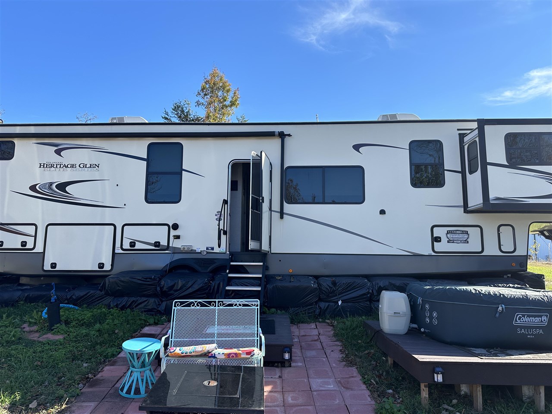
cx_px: 276
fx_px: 383
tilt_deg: +8.1
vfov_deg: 56.8
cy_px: 207
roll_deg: +0.8
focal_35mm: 24
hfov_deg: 71.6
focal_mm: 6.86
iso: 80
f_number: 1.78
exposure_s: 1/1812
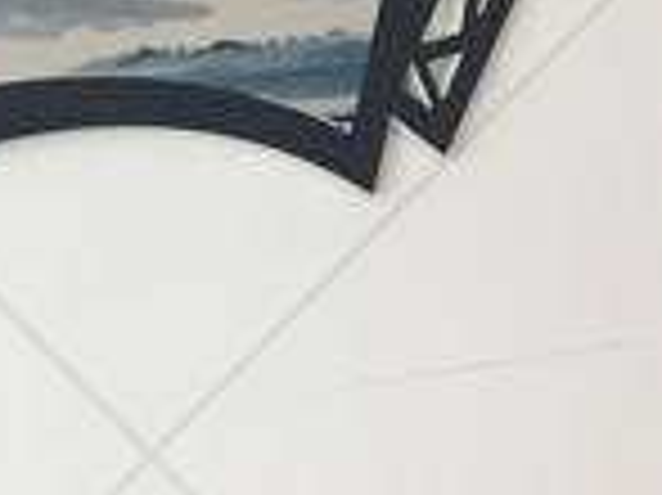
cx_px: 874
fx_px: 3019
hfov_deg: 12.1
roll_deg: +5.3
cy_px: 446
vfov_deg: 9.3
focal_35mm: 158
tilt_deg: -4.8
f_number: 2.2
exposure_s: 1/33
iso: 32
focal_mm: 4.15
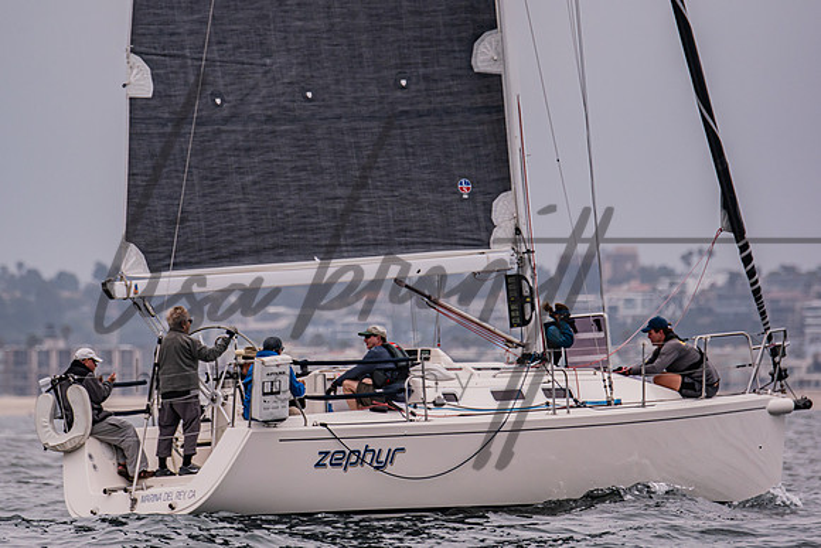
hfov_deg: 3.3
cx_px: 354
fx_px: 14216
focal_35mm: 623
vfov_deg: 2.2
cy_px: 239
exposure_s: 1/2500
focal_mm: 360
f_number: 5.6
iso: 200
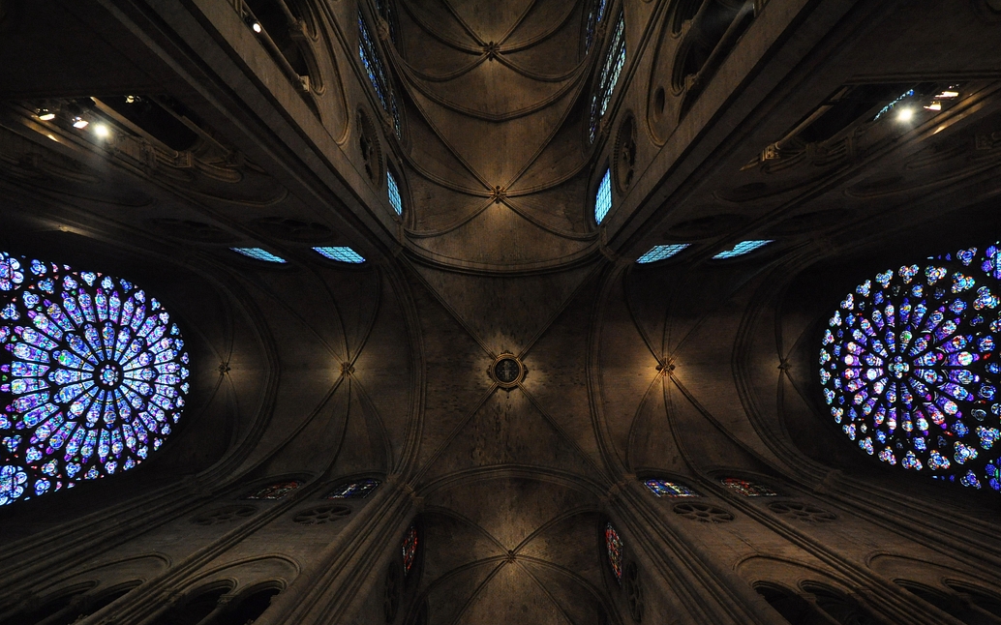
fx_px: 355
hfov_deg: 109.4
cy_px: 348
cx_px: 505
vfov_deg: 82.5
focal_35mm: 13
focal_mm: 8
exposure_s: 1/15
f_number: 5.6
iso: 1250
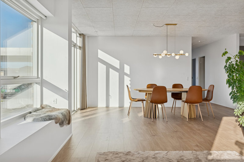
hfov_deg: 58.0
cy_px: 81
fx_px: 220
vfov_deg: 40.5
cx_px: 122
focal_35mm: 32
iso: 200
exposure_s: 1/250
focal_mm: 32.5
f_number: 8
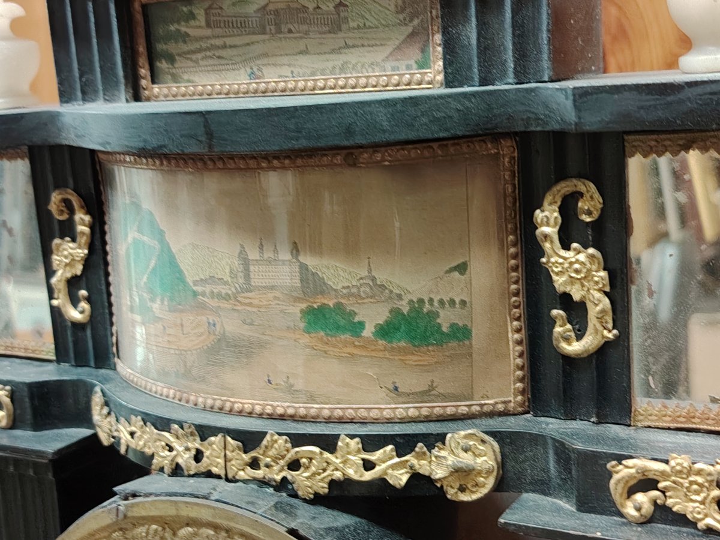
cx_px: 360
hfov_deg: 38.9
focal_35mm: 49
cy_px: 270
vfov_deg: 29.7
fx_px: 1019
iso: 2384
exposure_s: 1/25
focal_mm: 5.25
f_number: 1.75
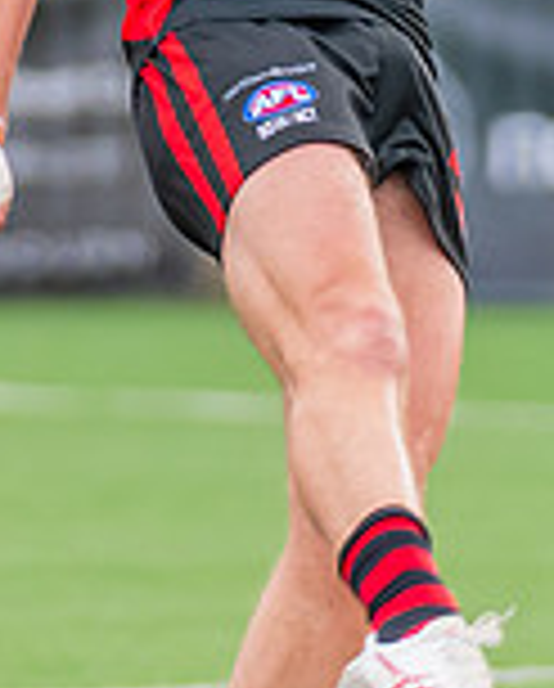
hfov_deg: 0.8
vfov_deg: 1.0
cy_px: 154
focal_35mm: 1987
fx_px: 40603
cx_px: 363
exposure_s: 1/1250
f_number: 4.5
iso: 800
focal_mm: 270
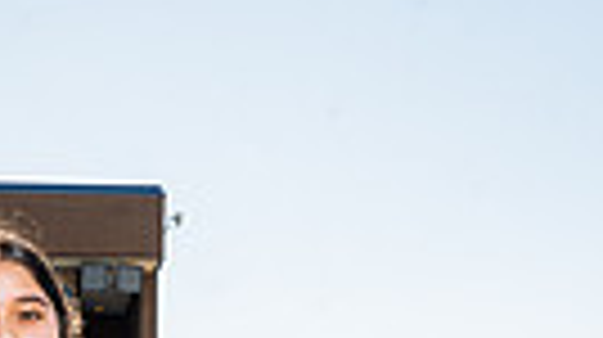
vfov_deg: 8.5
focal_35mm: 123
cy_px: 942
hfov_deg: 17.1
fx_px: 1964
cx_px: 22
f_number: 11
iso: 320
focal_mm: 35
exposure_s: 1/250
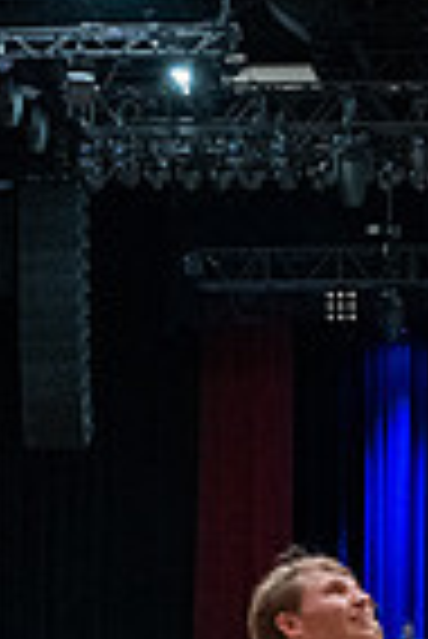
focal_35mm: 135
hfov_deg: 10.0
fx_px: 2401
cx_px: 520
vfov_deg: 15.0
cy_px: 604
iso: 6400
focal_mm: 24
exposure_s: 1/320
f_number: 3.2
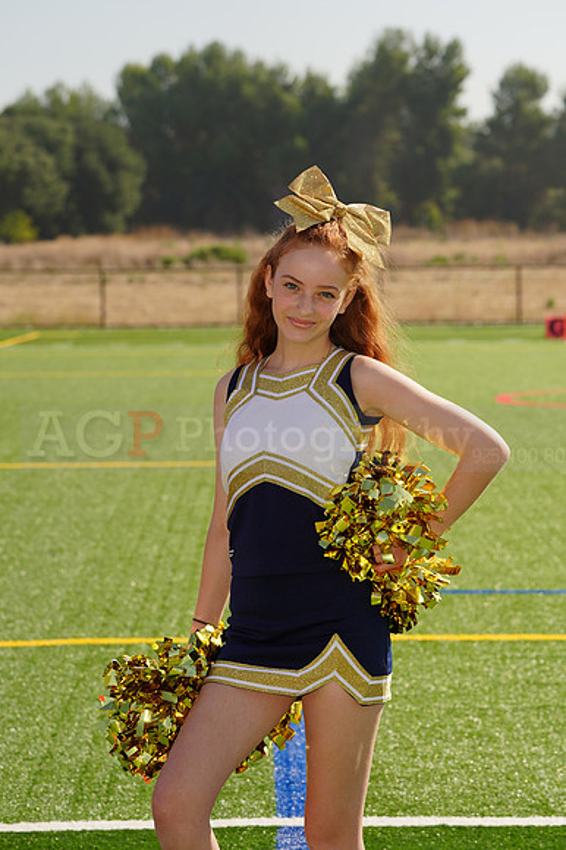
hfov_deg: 8.8
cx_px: 283
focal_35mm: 156
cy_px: 425
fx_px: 3683
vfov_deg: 13.2
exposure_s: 1/250
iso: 100
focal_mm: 156
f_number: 10
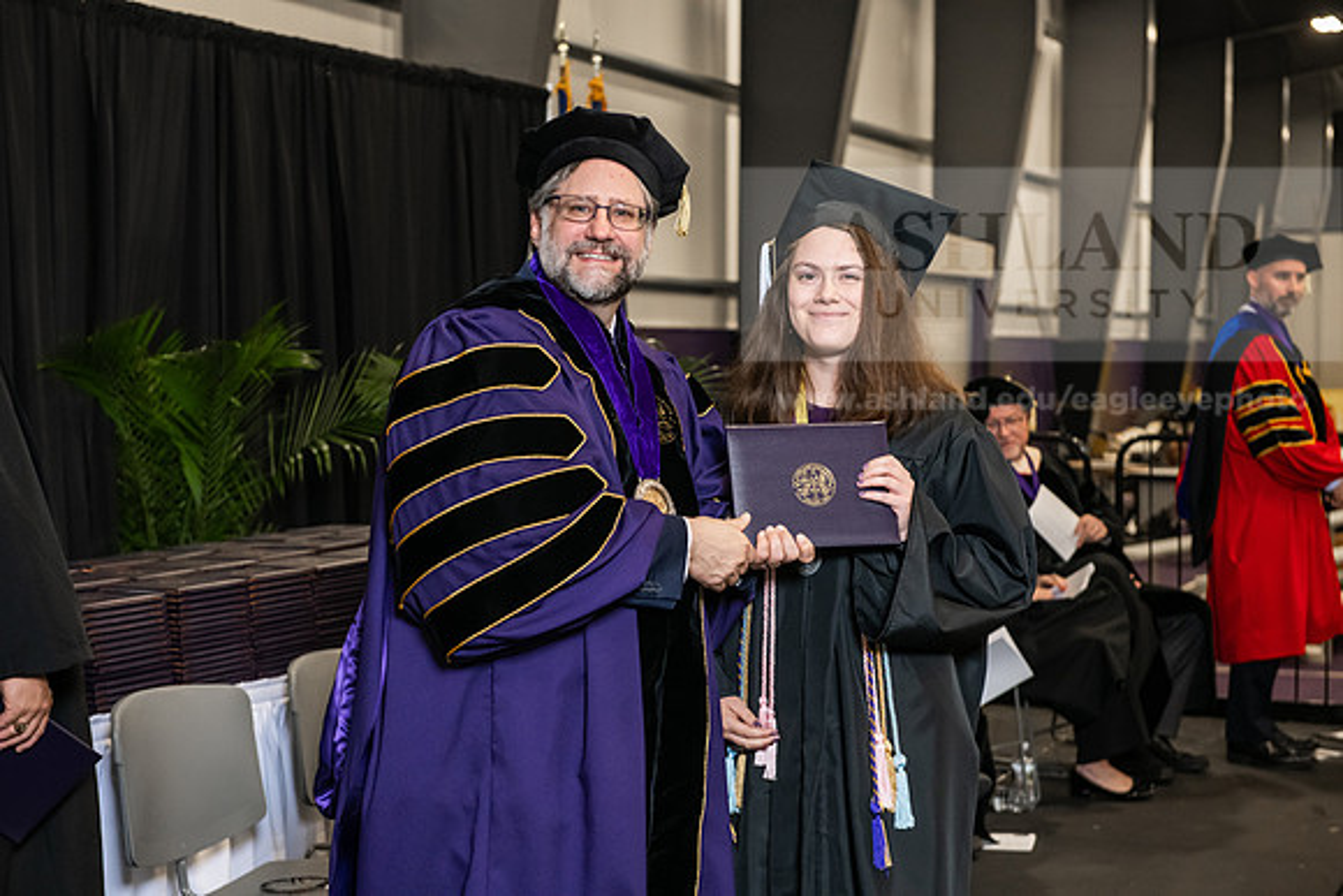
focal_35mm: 66
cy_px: 448
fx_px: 2463
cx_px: 672
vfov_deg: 20.6
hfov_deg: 30.5
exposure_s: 1/200
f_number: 5
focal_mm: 66
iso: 2500
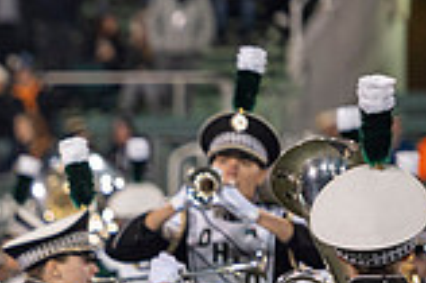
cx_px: -305
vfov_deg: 2.4
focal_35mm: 569
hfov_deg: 3.6
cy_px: 367
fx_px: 6726
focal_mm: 155
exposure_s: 1/500
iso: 1000
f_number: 2.8
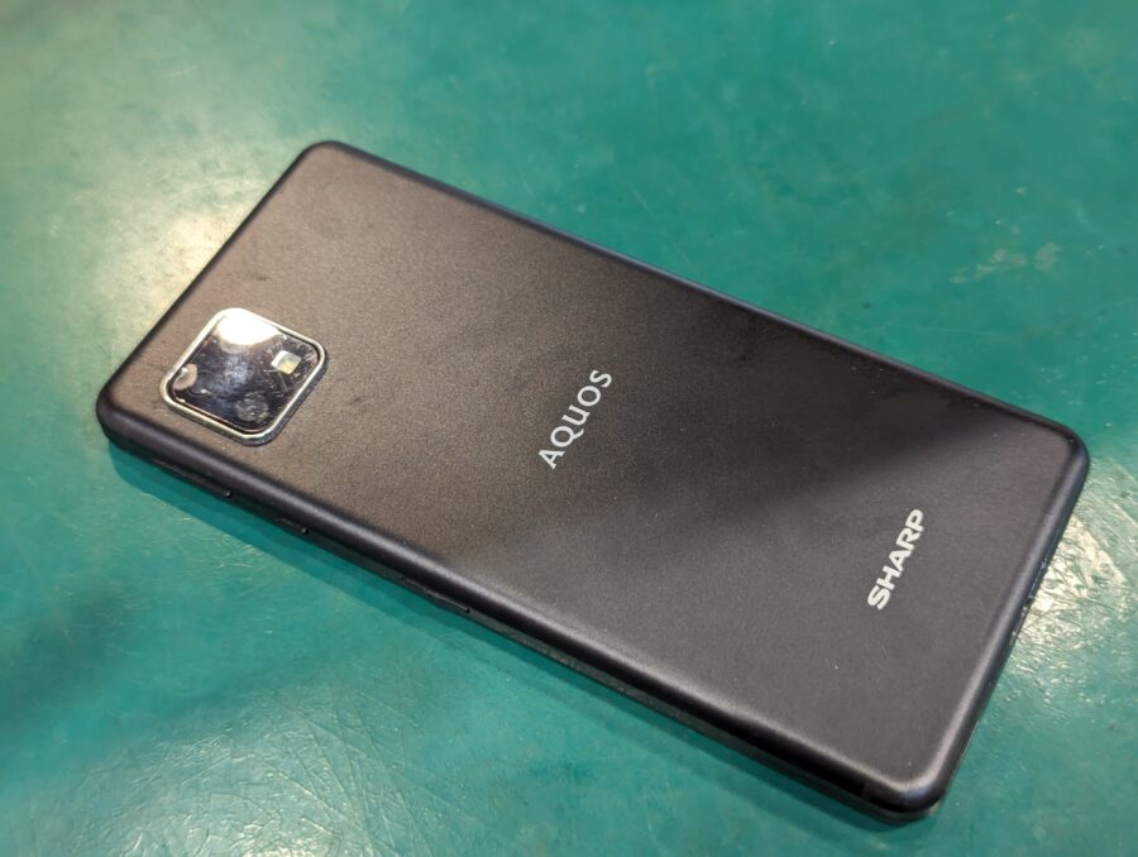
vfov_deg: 30.3
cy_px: 428
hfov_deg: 39.6
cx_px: 569
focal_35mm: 48
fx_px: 1581
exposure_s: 1/76.3
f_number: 1.85
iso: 192
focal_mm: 6.81
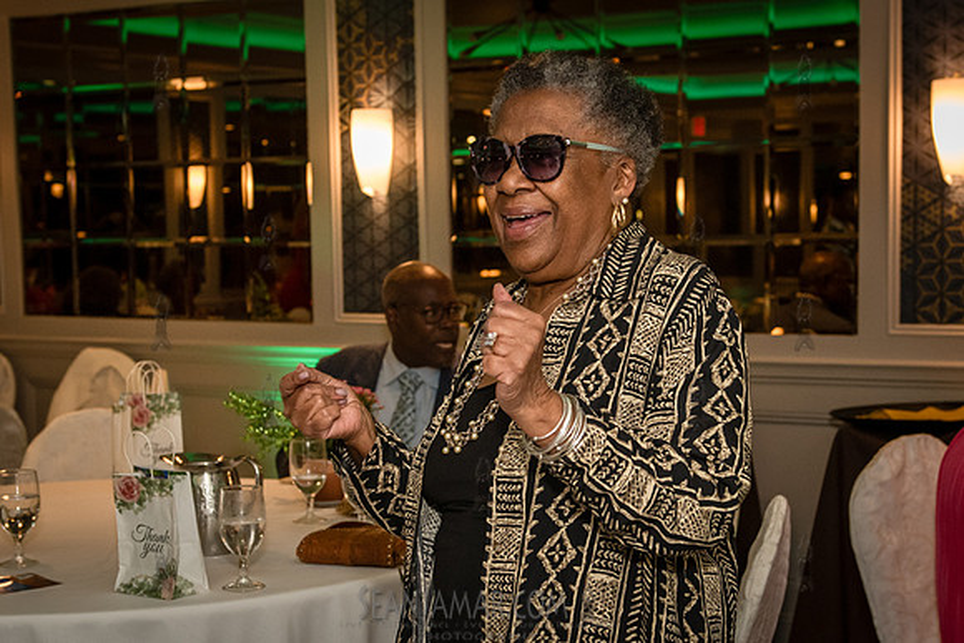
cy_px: 377
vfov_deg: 21.0
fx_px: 1730
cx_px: 535
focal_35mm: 65
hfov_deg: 31.1
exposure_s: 1/160
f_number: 3.5
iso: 1600
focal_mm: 38
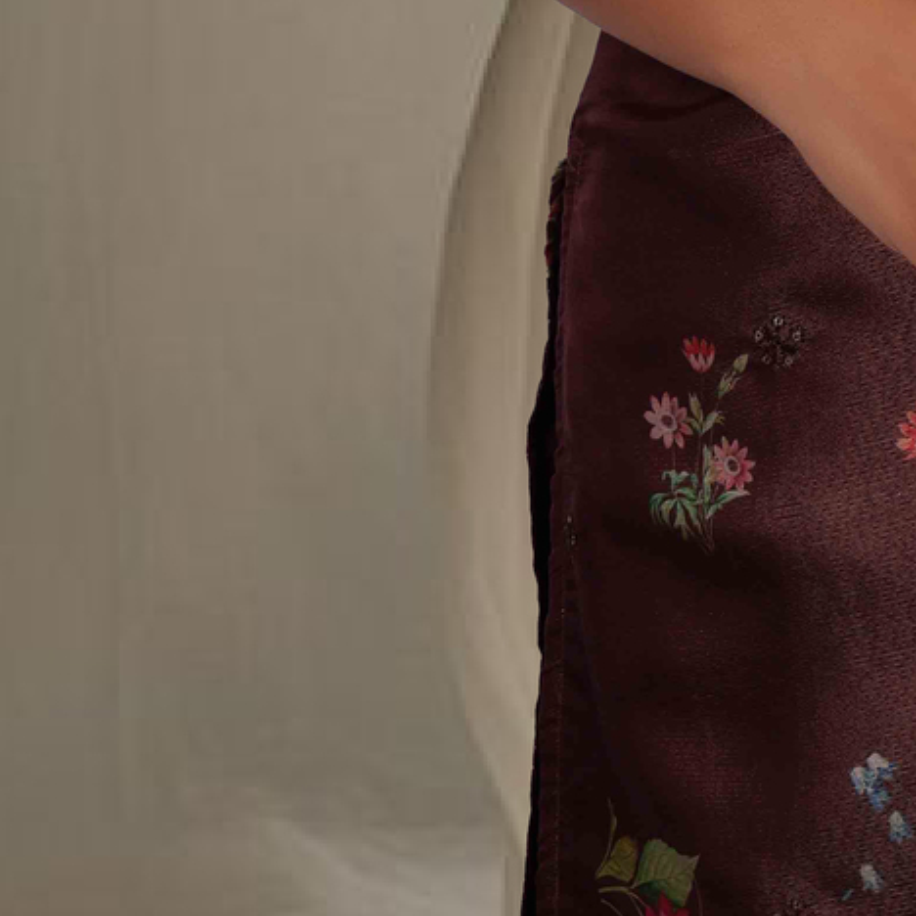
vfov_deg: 8.6
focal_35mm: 196
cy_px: -712
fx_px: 5868
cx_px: 1090
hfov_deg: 8.8
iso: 250
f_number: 5.6
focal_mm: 60
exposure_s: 1/160
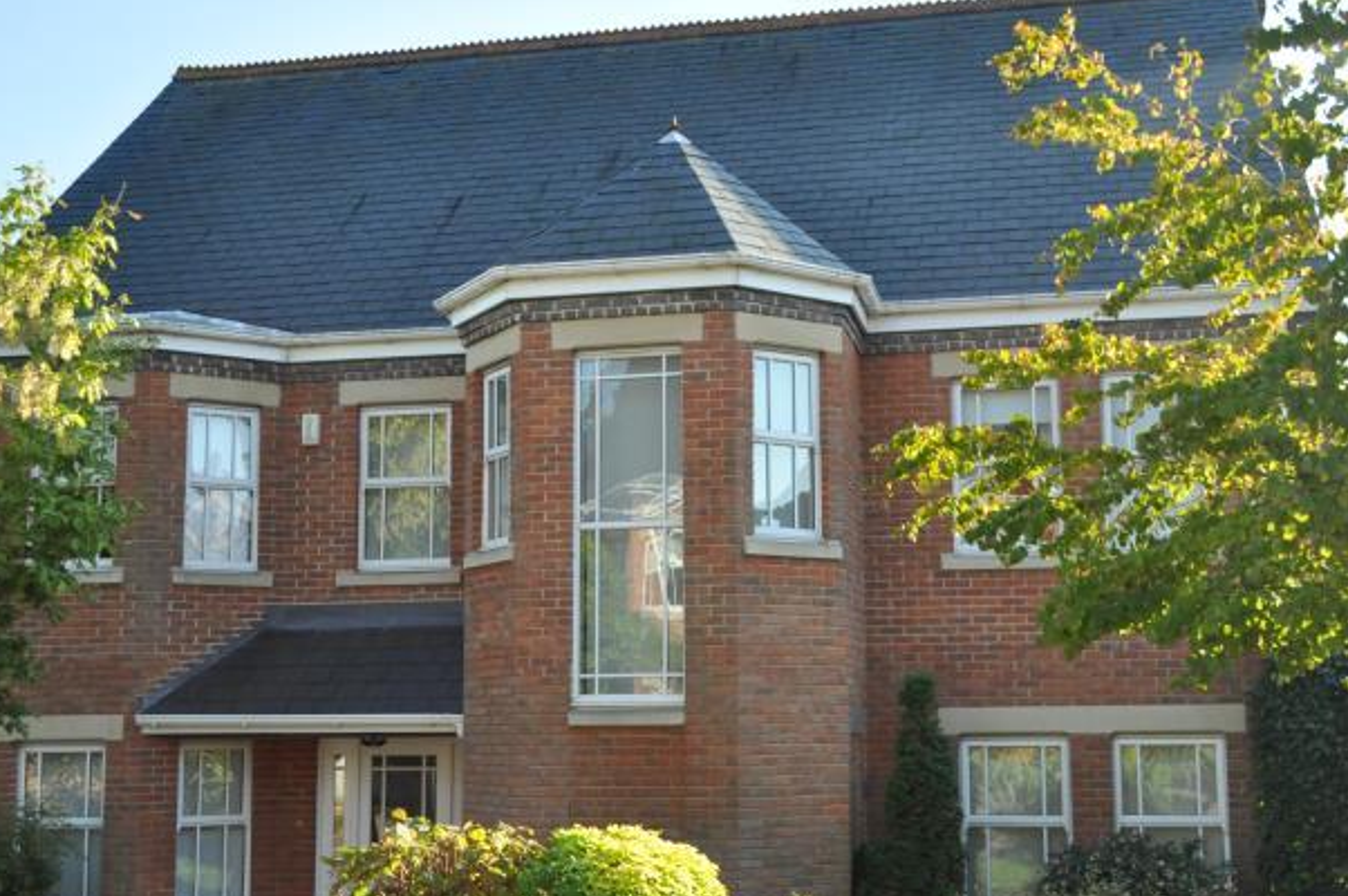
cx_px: 749
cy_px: 506
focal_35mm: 45
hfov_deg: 43.6
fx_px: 1683
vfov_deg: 29.8
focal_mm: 20
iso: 800
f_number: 16
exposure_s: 1/1250
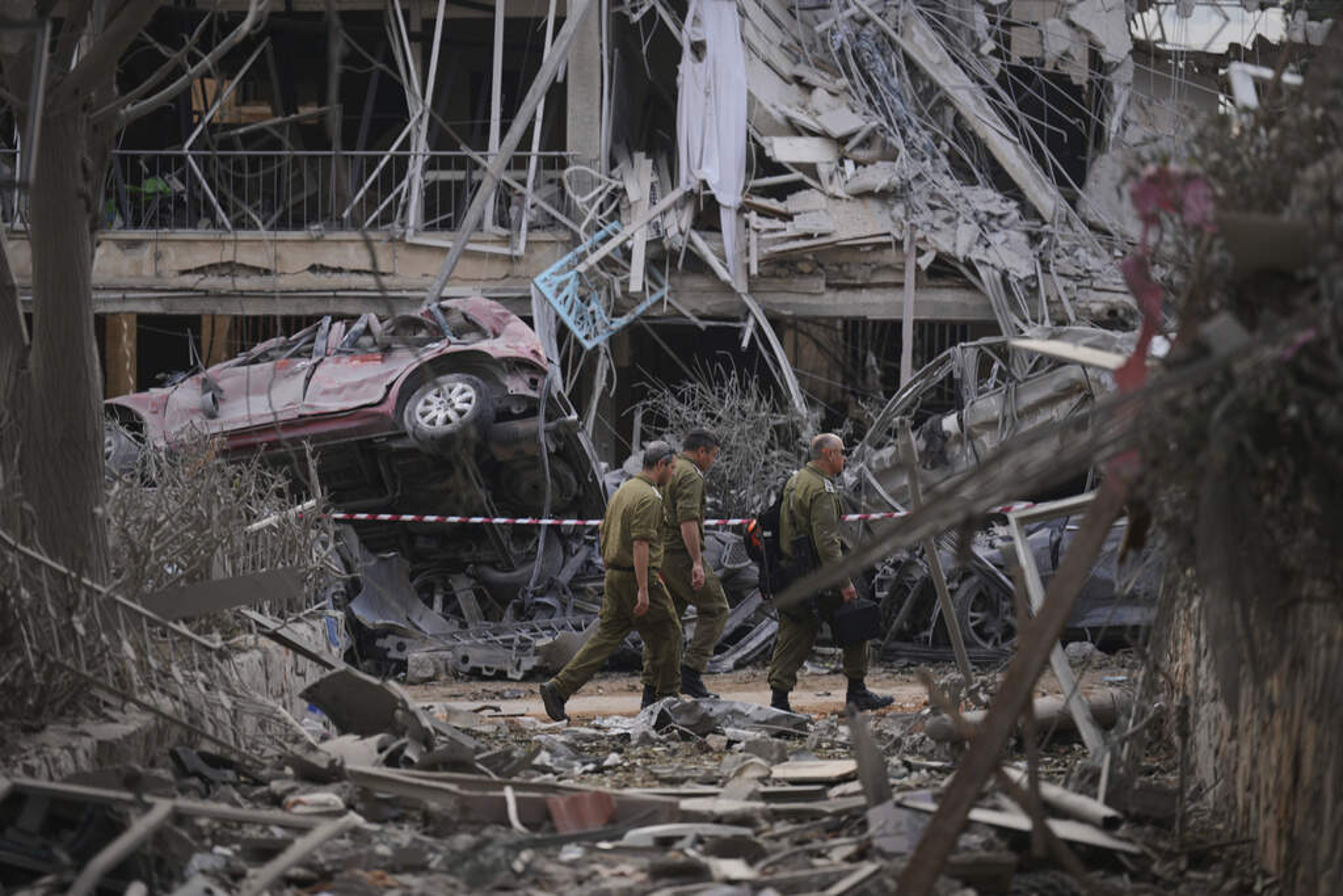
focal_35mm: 153
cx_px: 672
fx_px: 5708
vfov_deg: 9.0
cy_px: 448
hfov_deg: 13.4
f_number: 2.8
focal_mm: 153
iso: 100
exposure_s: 1/400
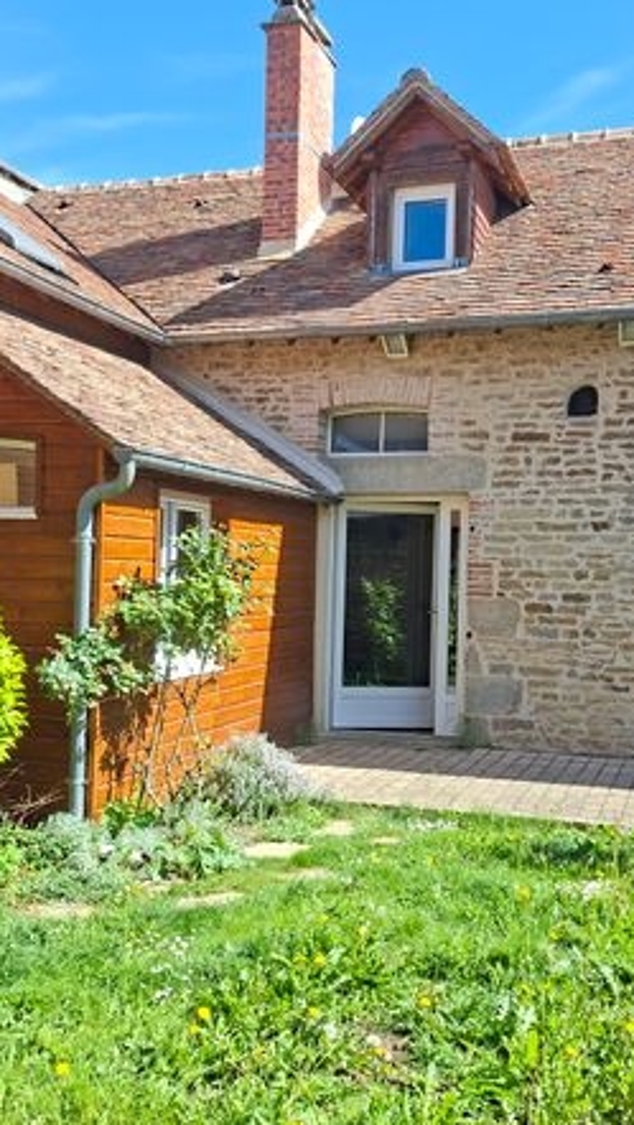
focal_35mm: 34
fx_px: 1015
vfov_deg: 58.0
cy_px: 562
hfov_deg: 34.6
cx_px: 377
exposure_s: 1/889
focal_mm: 5.54
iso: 50
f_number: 1.8
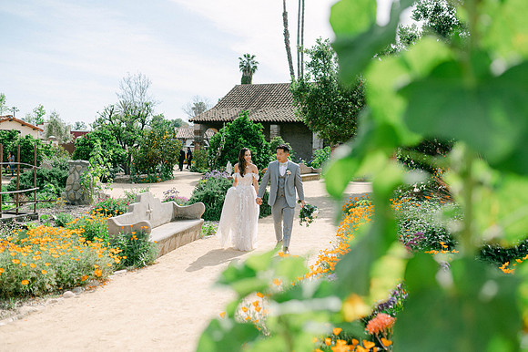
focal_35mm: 36
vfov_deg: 36.5
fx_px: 533
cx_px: 264
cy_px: 176
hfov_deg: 52.7
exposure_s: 1/4000
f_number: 2.2
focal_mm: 35
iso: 100
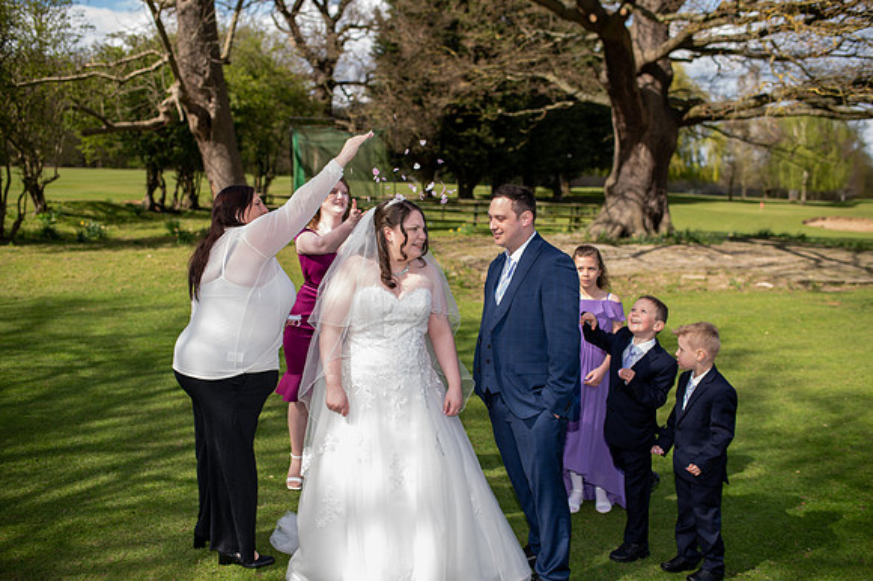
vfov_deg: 37.8
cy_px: 290
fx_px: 848
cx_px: 436
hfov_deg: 54.5
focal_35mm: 35
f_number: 2.8
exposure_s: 1/500
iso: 100
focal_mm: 35
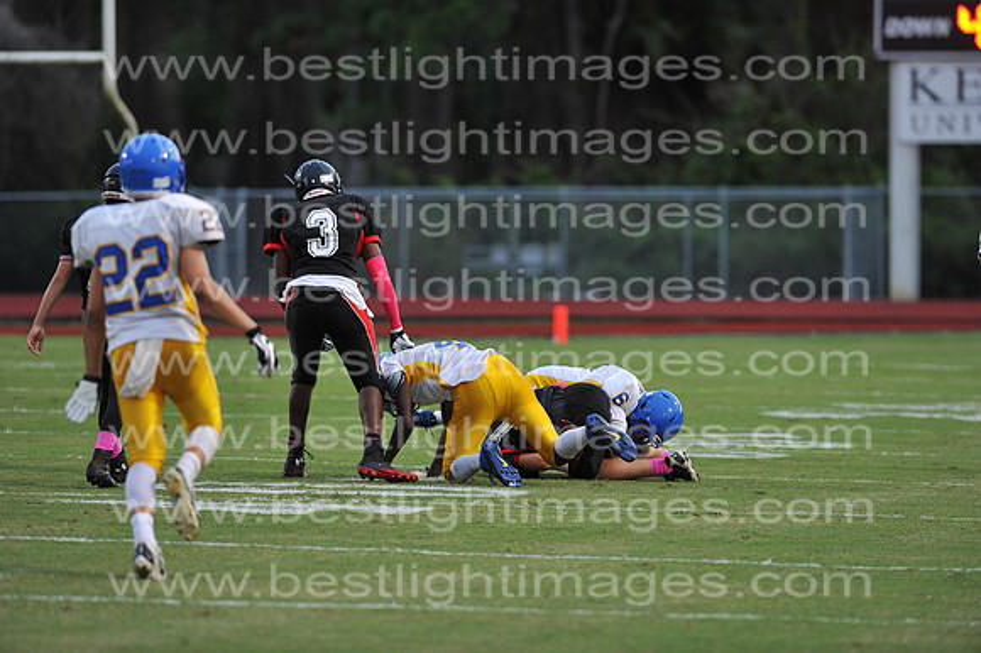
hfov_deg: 6.9
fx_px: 8170
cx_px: 490
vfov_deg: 4.6
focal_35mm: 300
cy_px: 326
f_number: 4
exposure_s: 1/500
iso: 2500
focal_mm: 300
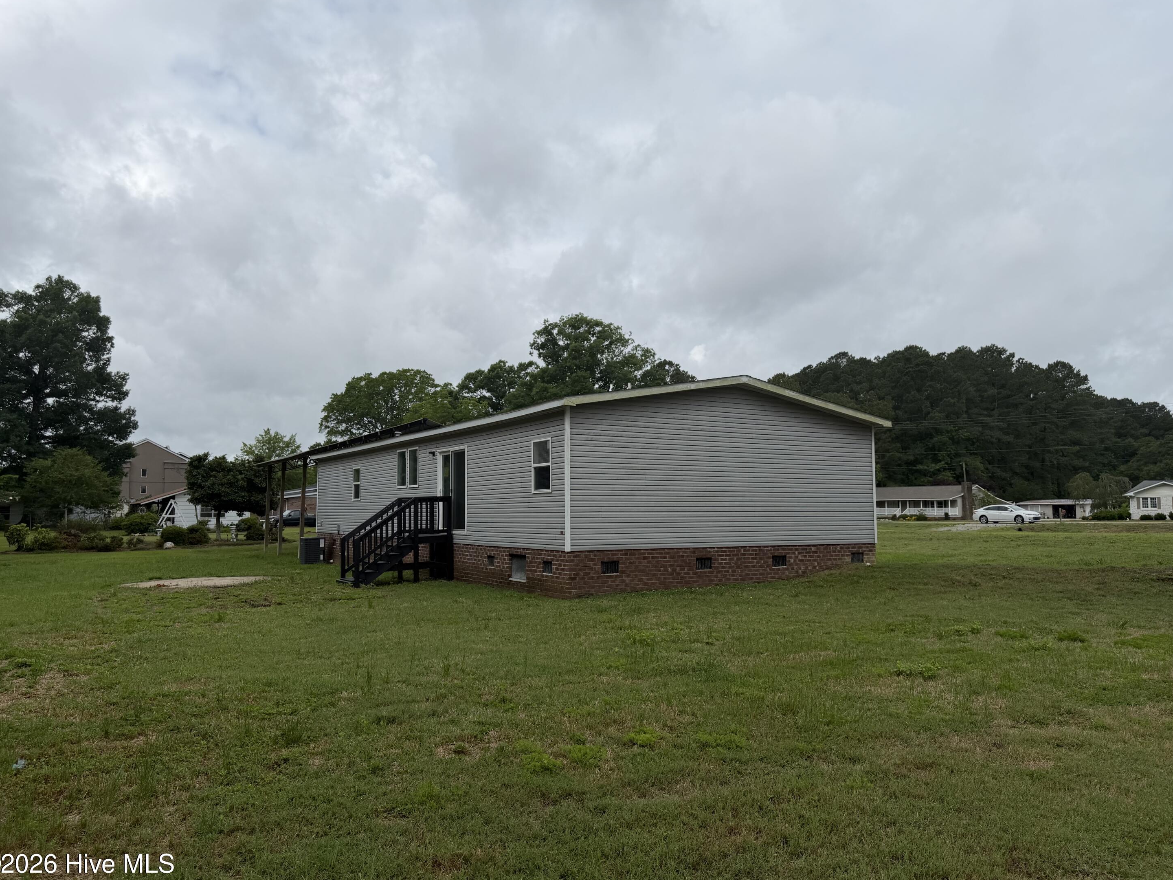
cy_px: 447
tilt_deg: +3.0
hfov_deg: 69.4
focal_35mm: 25
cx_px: 590
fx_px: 847
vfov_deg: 54.9
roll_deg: +1.6
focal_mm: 6.76
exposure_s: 1/6173
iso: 80
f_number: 1.78
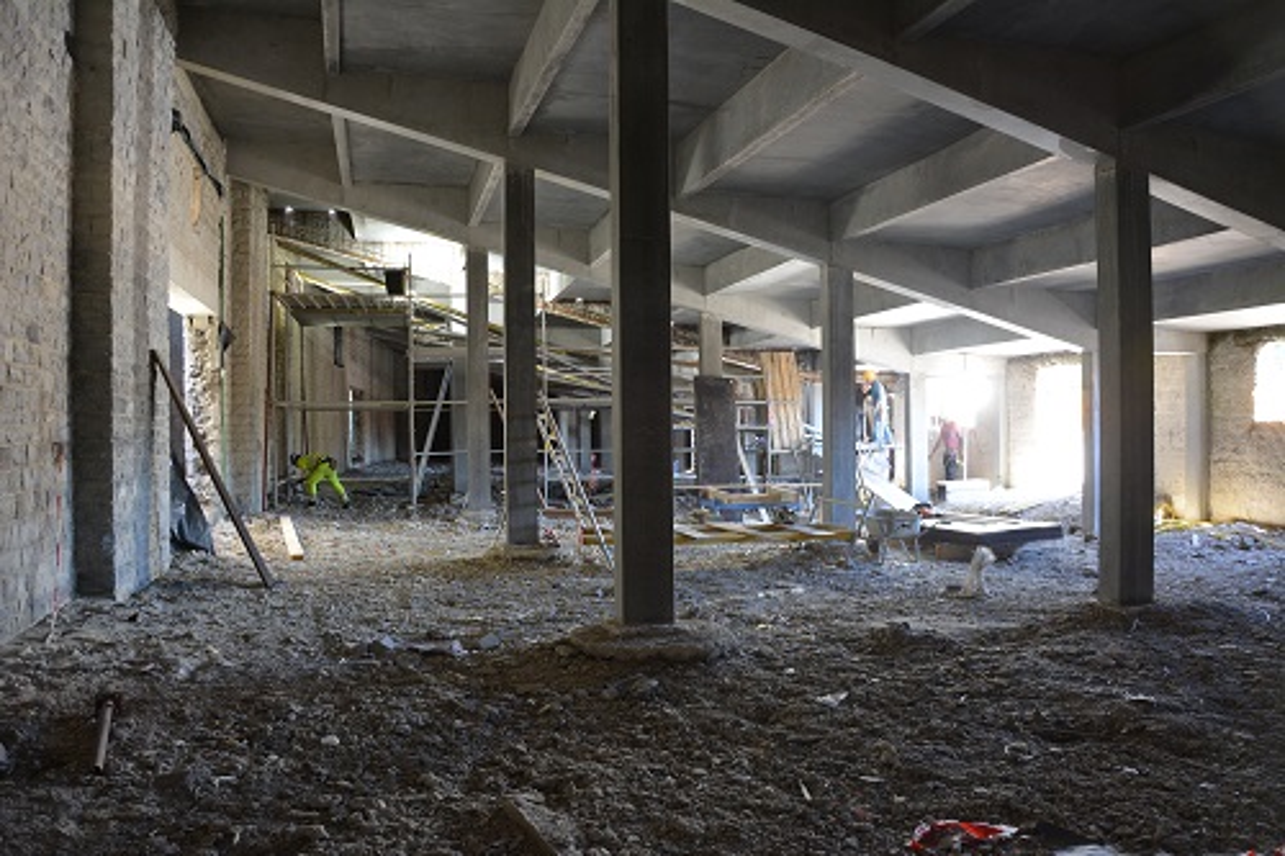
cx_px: 642
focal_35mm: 27
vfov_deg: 47.9
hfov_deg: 67.4
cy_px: 428
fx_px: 963
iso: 800
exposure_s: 1/50
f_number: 3.5
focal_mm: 18
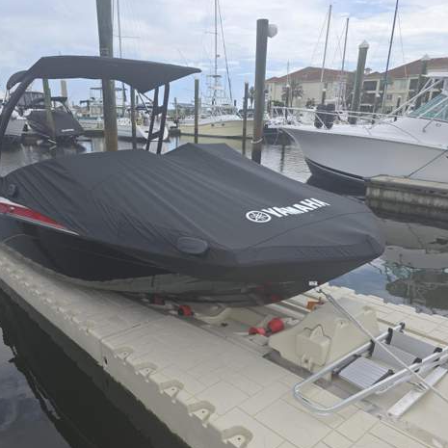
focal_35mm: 28
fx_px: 410
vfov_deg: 56.7
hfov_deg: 57.3
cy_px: 275
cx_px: 225
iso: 12
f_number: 1.7
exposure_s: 1/677
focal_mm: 6.3
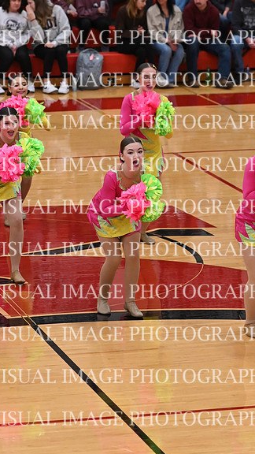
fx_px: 2284
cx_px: 124
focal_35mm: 190
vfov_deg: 11.3
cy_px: 228
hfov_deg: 6.4
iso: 6400
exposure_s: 1/400
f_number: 4
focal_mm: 120
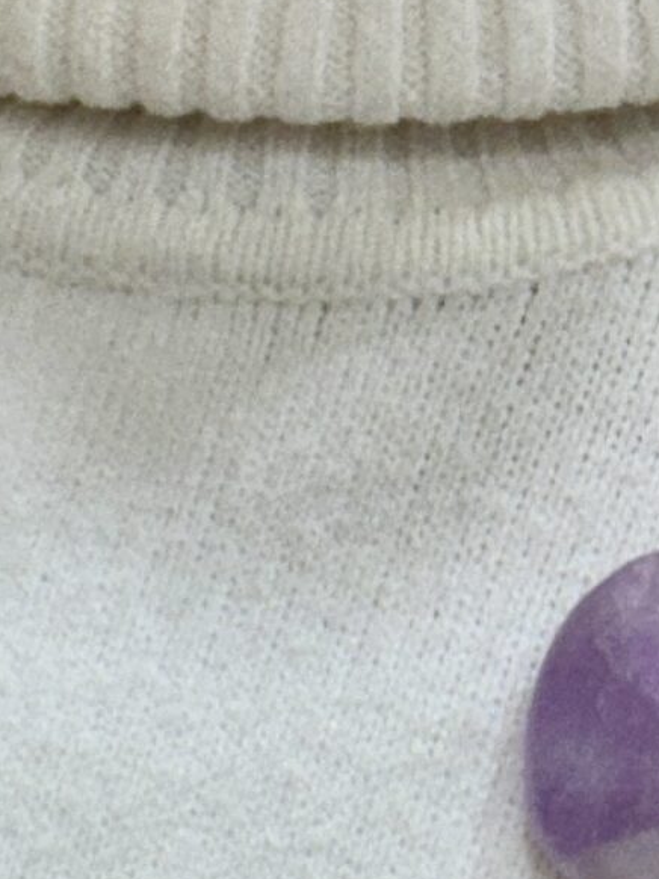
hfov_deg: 10.8
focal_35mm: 132
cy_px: 1214
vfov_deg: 14.2
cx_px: -340
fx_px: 3353
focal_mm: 2.69
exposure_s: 1/100
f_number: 1.9
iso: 32
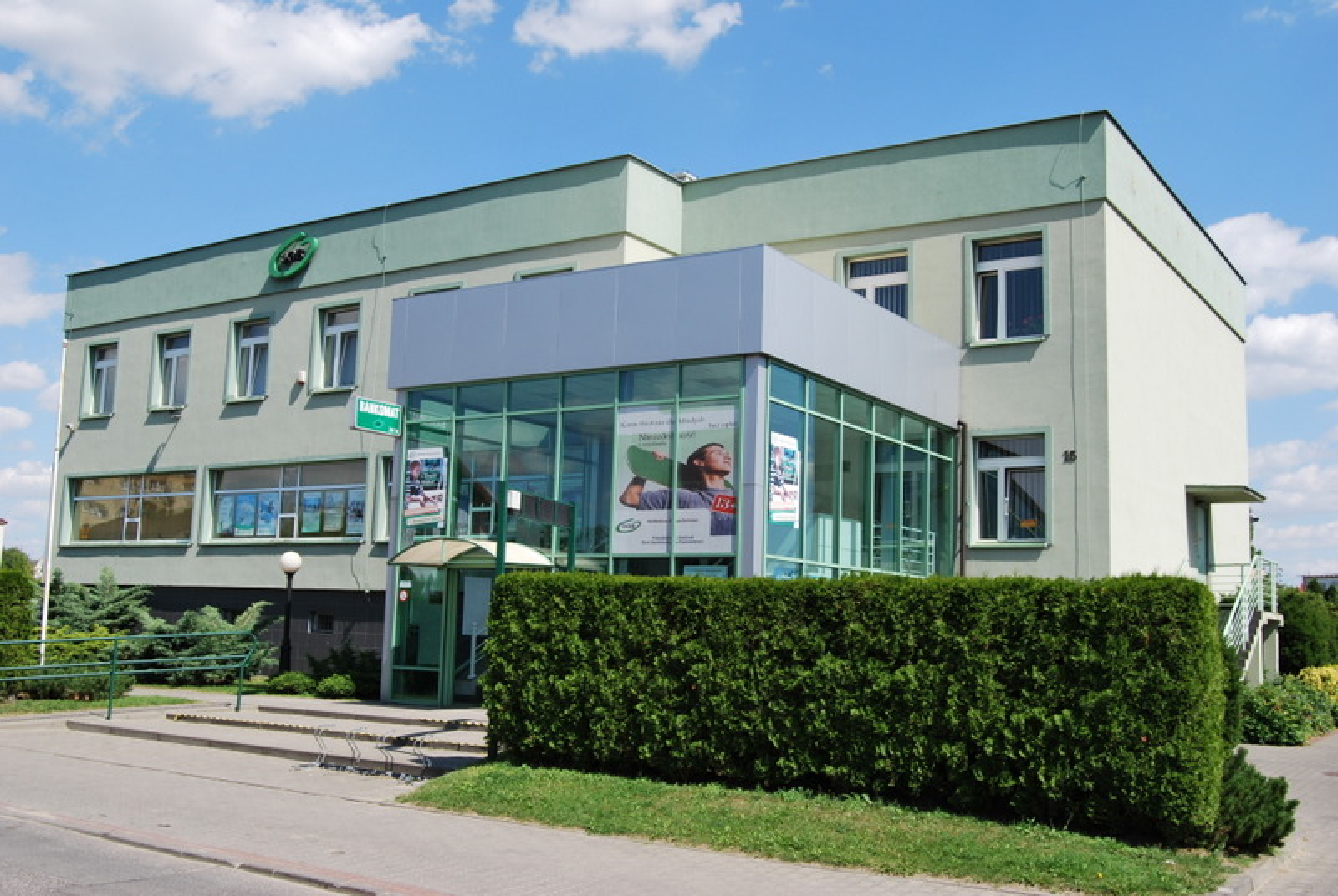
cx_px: 669
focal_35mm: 34
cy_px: 448
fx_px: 1284
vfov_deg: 38.5
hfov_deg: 55.0
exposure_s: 1/250
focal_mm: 23
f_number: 8
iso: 100
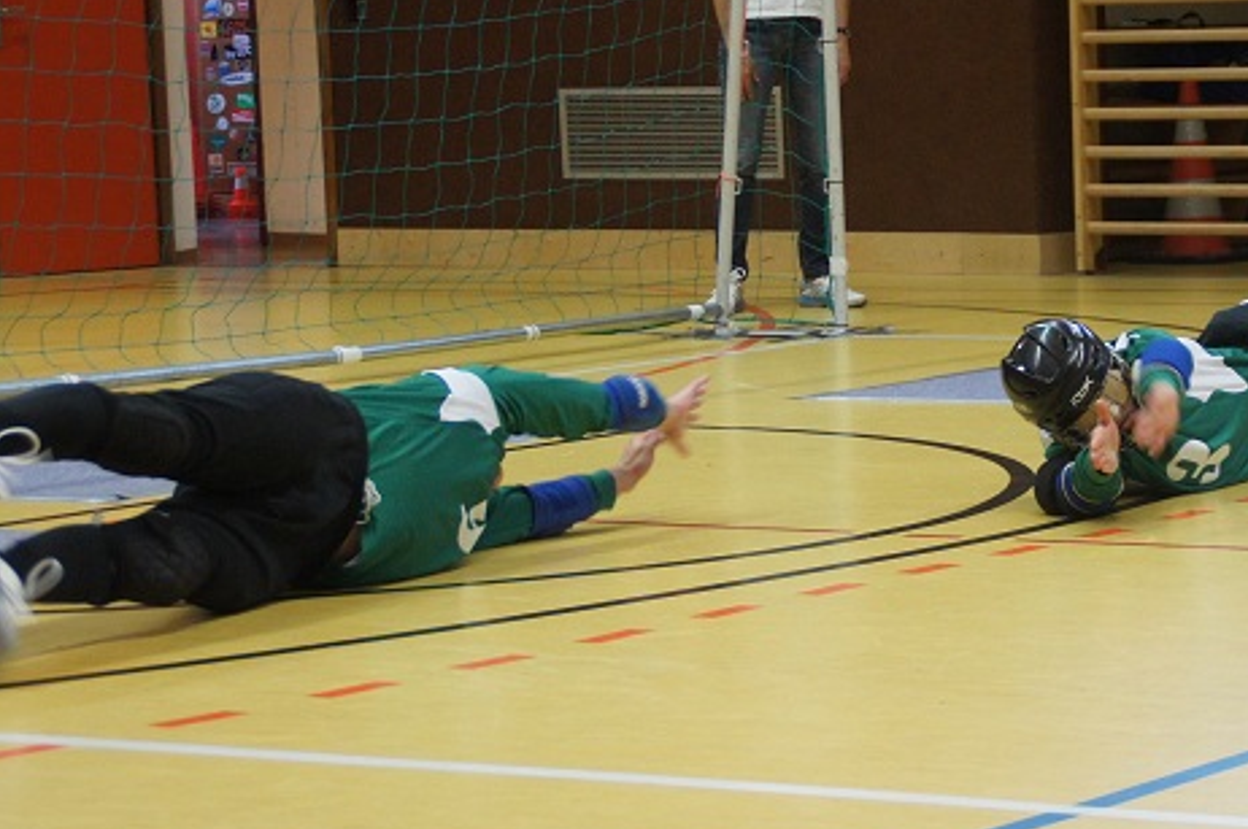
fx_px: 4502
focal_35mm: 130
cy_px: 335
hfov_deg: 15.6
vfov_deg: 10.5
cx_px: 1078
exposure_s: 1/60
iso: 1600
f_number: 4.5
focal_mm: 50
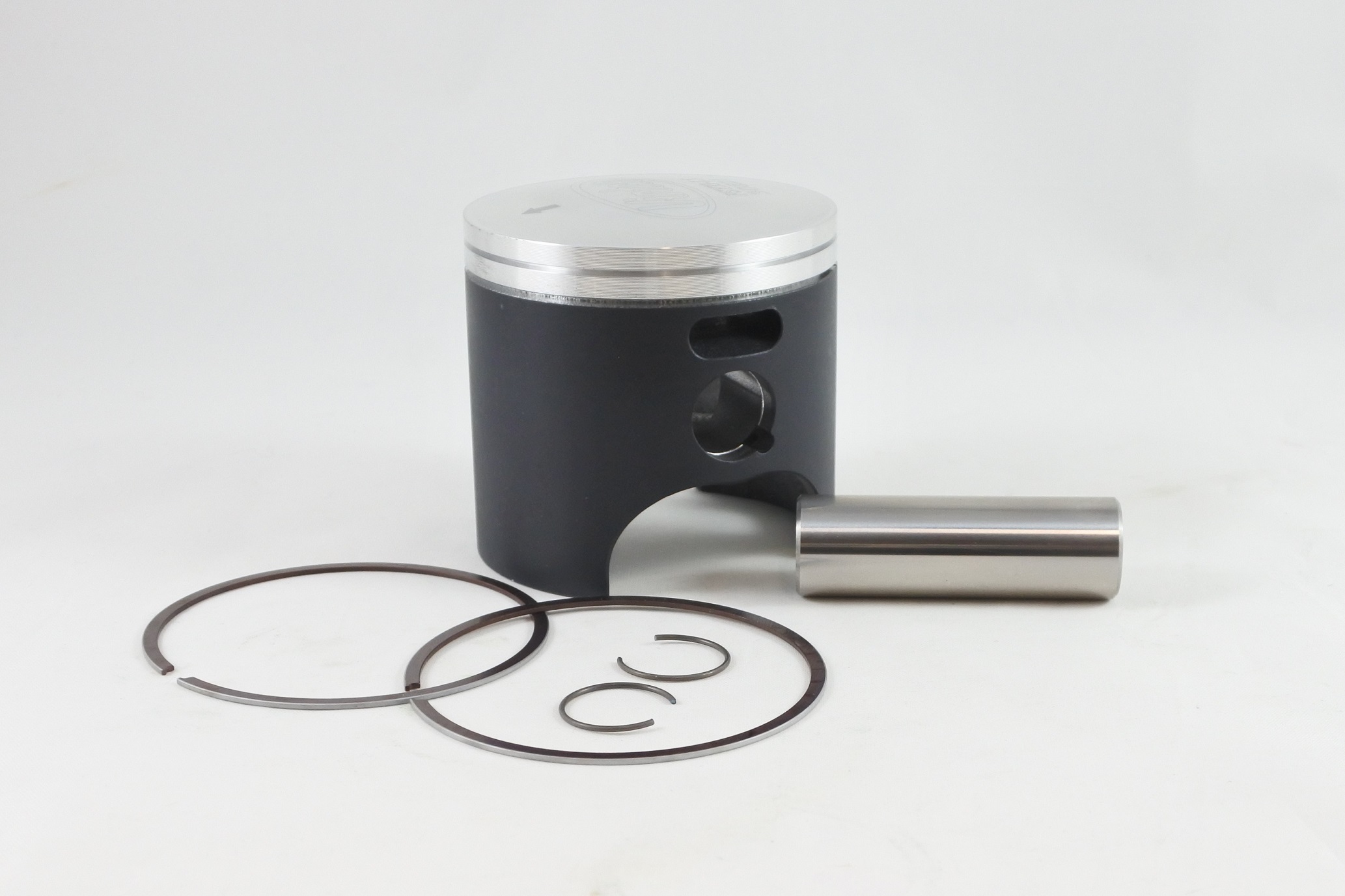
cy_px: 448
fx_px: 1420
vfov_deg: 35.0
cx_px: 672
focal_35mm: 38
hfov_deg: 50.7
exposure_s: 1/125
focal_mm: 14.3
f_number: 4
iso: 500
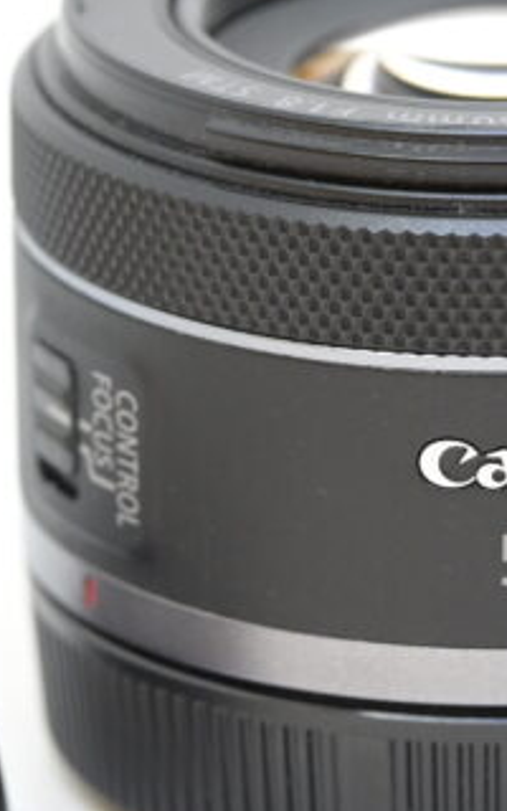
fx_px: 8644
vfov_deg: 5.4
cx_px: 286
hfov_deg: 3.4
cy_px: 452
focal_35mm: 391
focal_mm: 120
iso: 1600
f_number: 6.3
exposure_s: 1/250
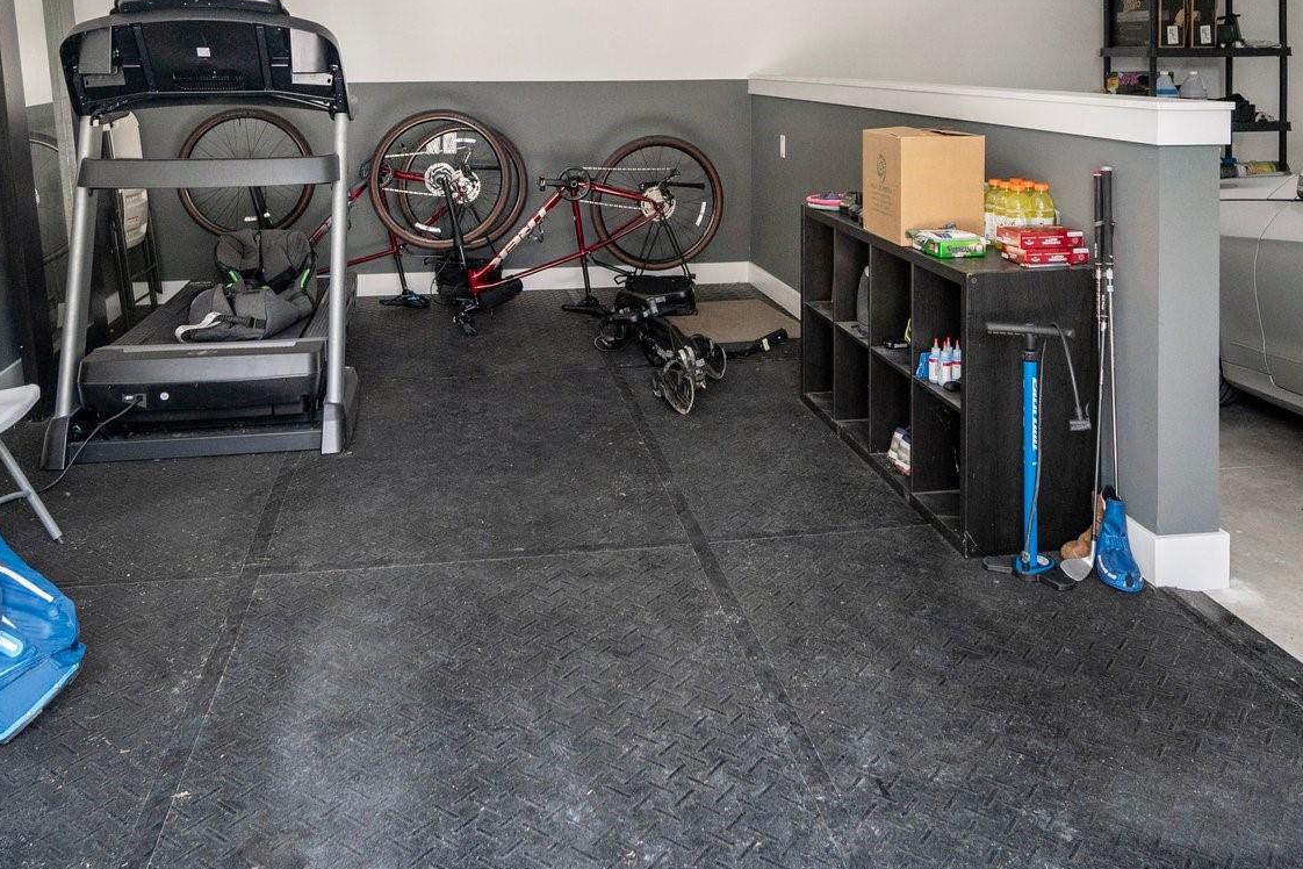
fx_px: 1155
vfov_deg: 38.8
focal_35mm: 32
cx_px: 663
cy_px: 115
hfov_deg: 58.9
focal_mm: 17.5
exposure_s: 1/125
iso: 1400
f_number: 4
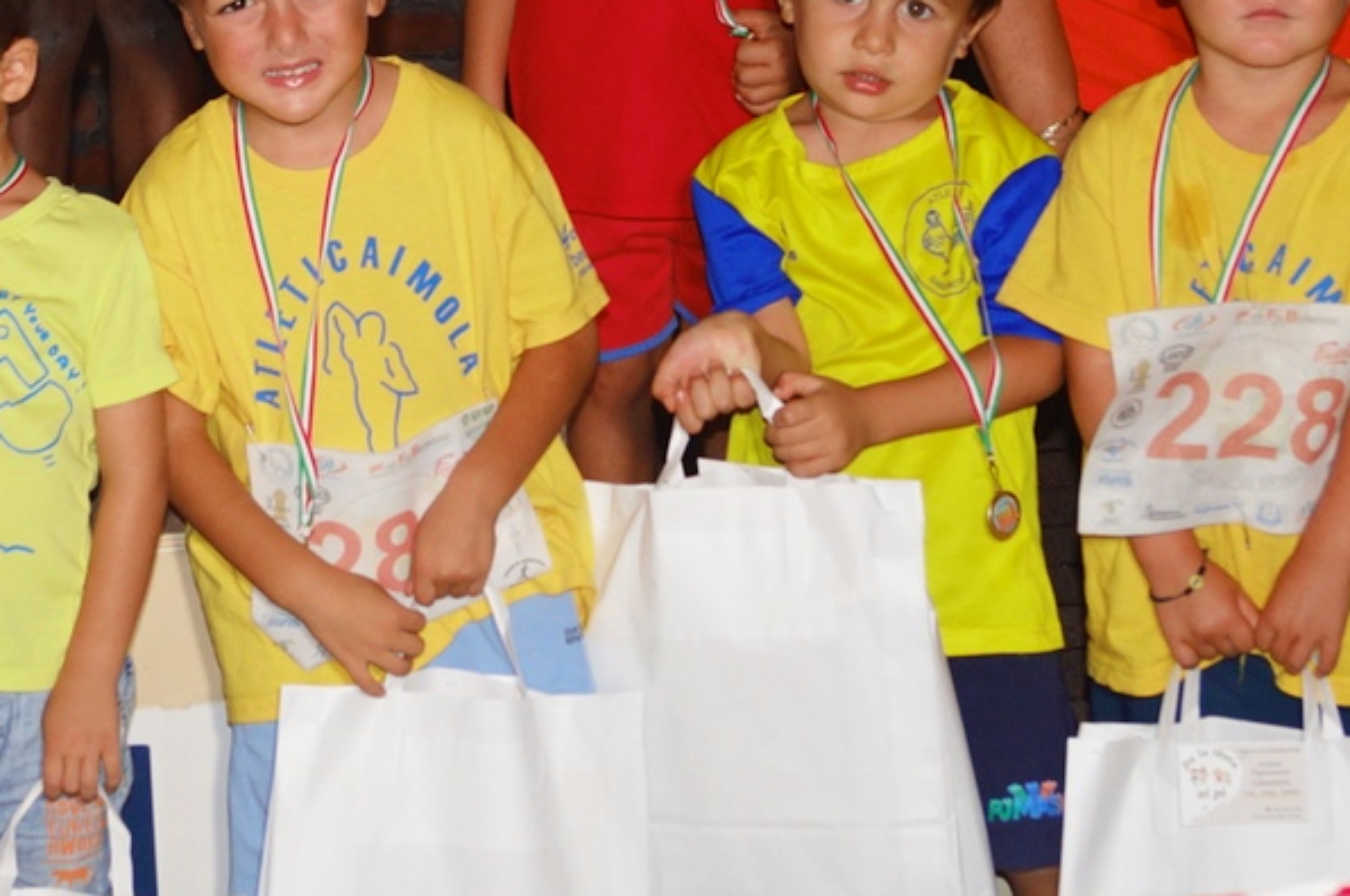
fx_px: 4345
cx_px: 186
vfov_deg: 11.7
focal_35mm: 116
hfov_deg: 17.4
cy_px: 78
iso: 320
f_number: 4
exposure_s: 1/100
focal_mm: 24
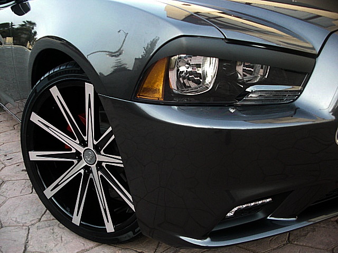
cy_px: 126
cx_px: 169
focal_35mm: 36
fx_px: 352
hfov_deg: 51.4
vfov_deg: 39.7
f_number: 2.8
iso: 200
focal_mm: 6.3
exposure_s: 1/80
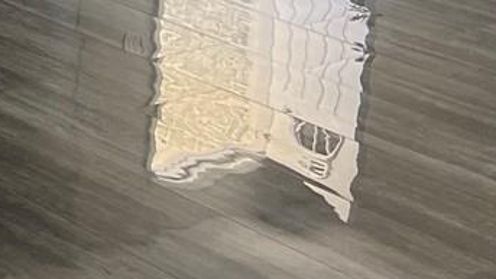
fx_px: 1736
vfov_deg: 8.8
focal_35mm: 132
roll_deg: -2.1
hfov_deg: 14.8
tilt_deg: -9.5
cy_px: -243
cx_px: -296
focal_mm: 5.7
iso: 100
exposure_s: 1/121
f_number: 1.5
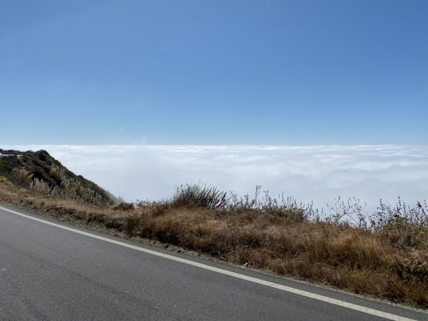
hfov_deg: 67.3
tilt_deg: -1.5
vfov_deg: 53.1
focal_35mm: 26
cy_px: 160
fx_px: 321
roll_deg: +0.4
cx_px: 214
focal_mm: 4.25
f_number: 1.8
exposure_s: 1/11628
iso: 32
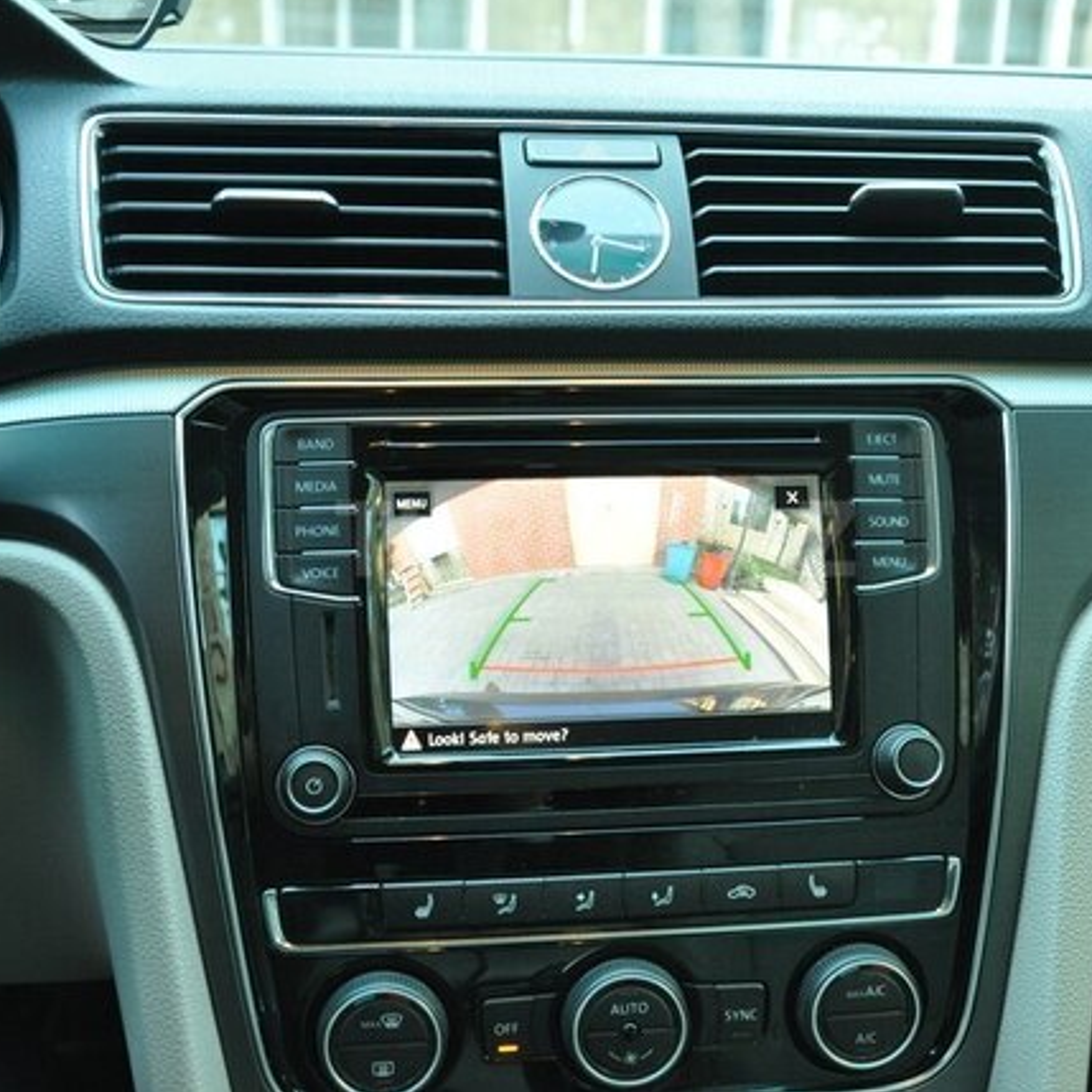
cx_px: 596
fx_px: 1677
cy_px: 540
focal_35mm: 47
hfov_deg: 36.0
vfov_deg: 36.1
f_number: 5.6
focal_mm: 24
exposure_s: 1/30
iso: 800
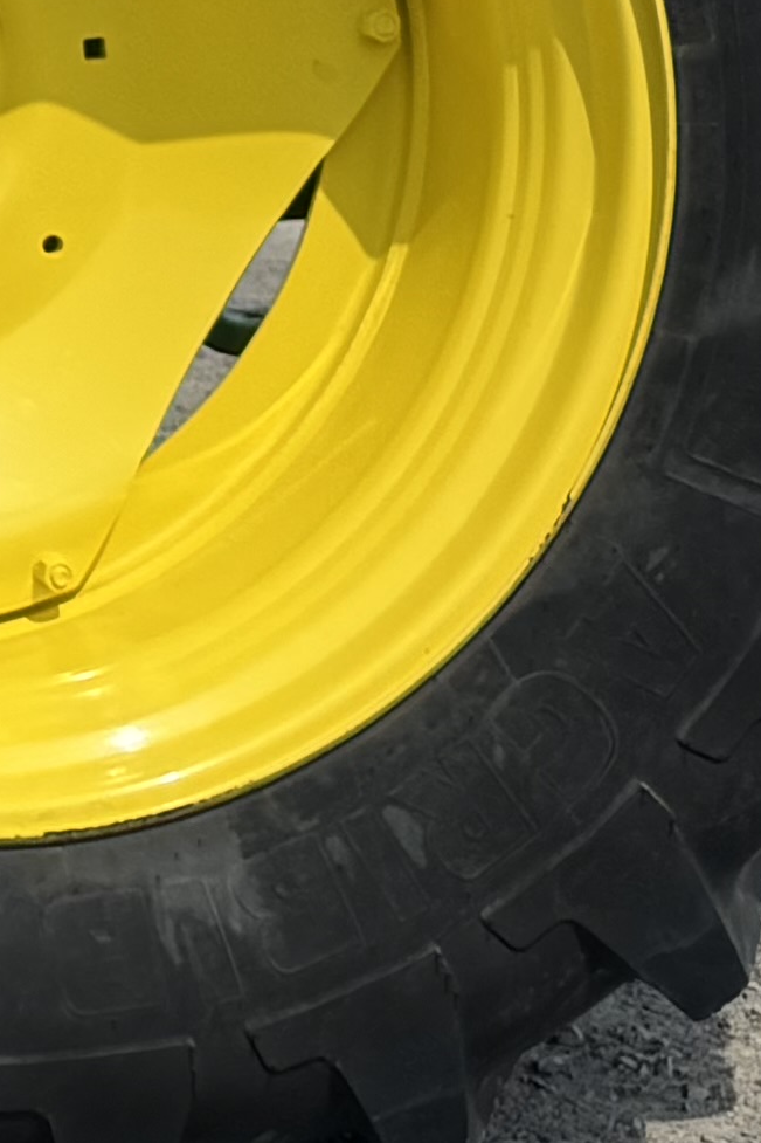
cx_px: -1551
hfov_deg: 8.0
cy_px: -631
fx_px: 4631
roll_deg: +1.2
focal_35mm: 146
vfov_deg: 13.2
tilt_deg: +0.3
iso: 80
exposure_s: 1/5814
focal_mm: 6.76
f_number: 1.78
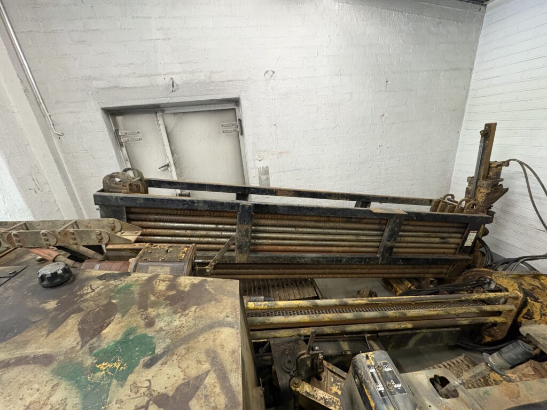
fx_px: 221
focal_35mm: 14
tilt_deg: -19.8
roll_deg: +6.1
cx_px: 274
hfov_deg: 102.1
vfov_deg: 85.7
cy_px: 205
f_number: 2.2
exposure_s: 1/50
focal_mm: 2.22
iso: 400
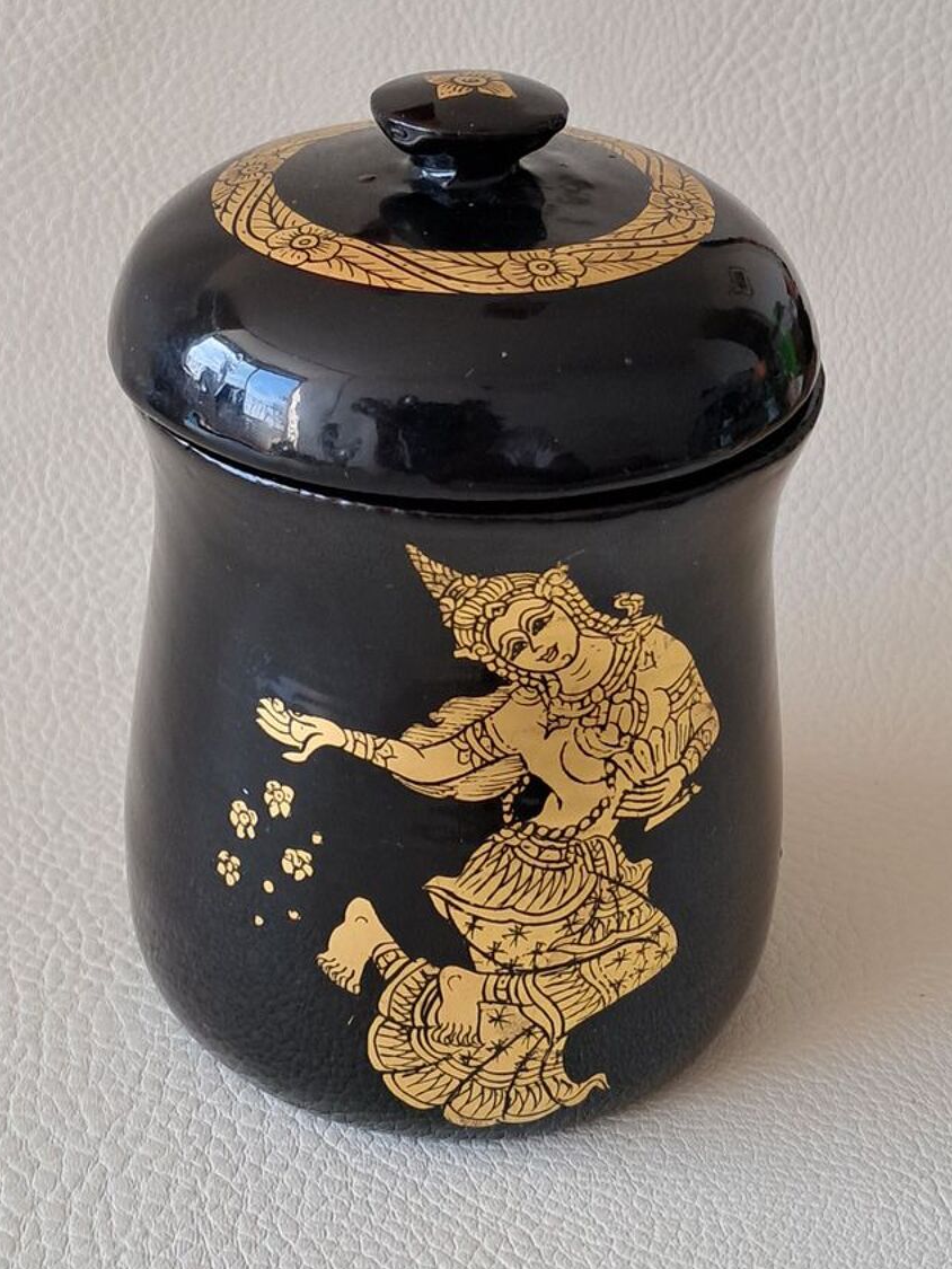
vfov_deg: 56.5
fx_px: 1173
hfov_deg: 44.2
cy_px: 526
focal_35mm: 32
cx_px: 462
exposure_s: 1/50
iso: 64
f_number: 1.8
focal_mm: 4
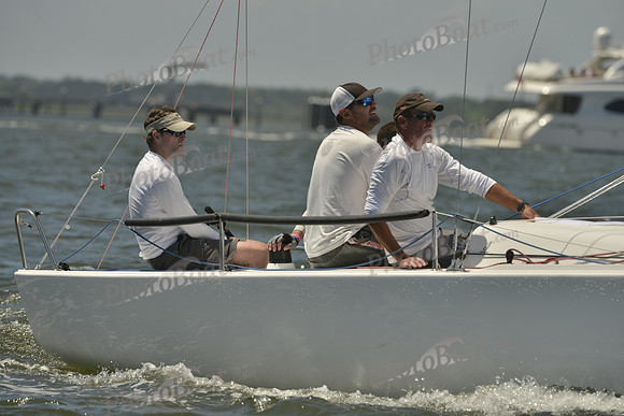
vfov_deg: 3.4
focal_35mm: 400
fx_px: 6935
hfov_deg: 5.2
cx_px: 312
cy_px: 208
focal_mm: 400
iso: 280
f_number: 9
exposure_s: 1/1600
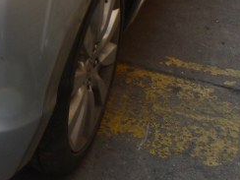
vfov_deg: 16.6
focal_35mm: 82
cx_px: -103
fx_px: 569
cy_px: -75
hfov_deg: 20.8
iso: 80
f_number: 3.2
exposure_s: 1/125
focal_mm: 4.5
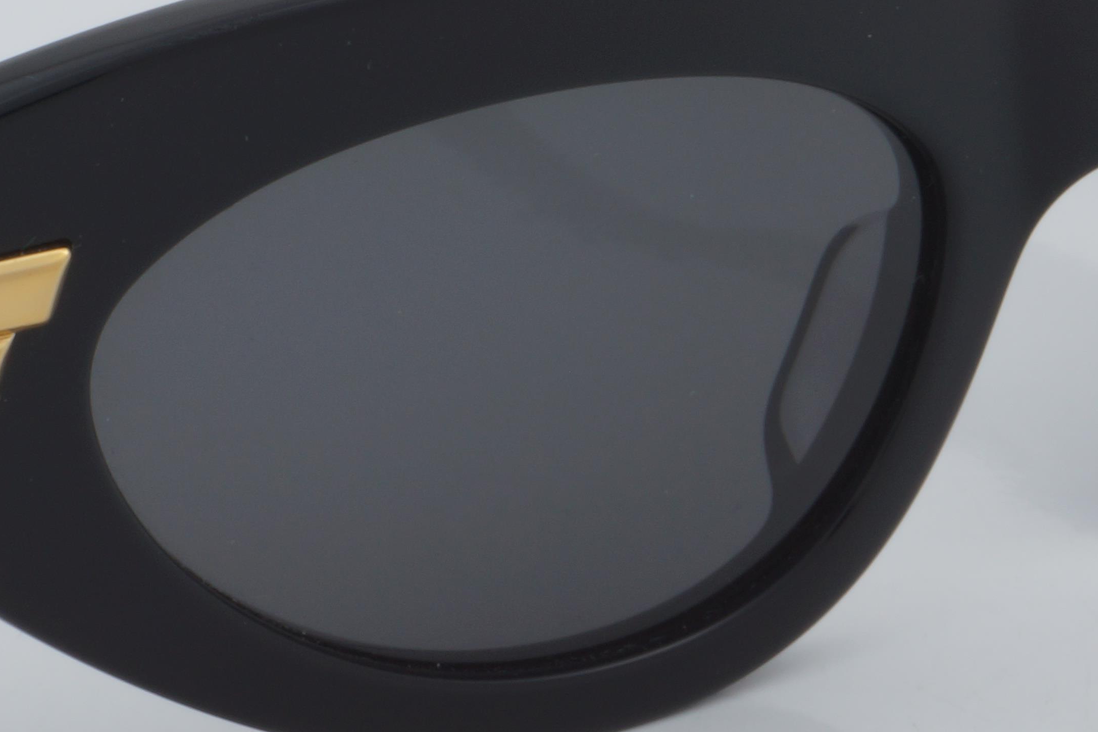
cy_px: 162
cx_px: 361
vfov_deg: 6.6
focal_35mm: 209
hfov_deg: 9.8
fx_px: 6374
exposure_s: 1/4
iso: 100
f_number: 32
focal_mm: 50
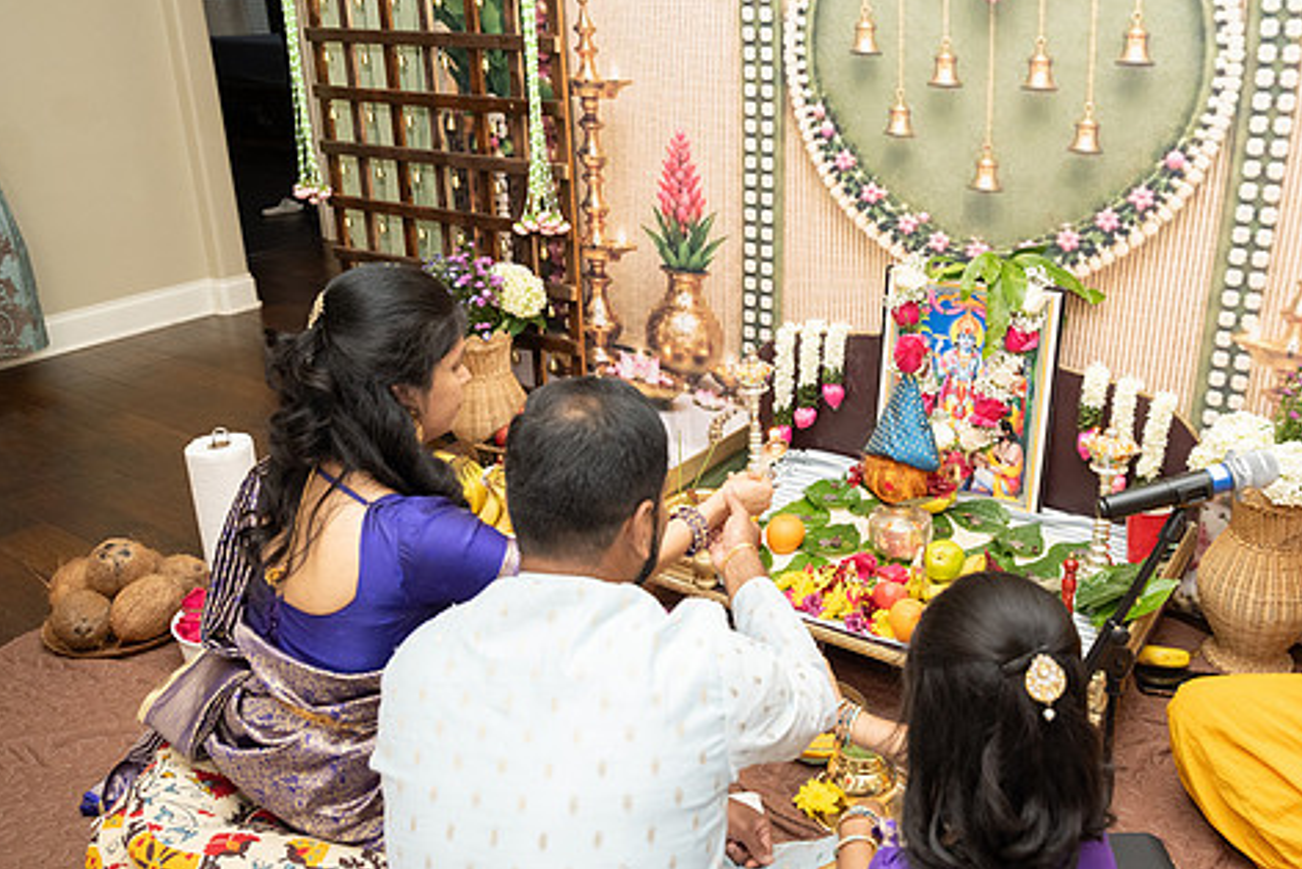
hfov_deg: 58.3
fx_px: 1158
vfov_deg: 41.1
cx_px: 778
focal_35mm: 32
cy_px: 393
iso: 1000
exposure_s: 1/160
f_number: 3.5
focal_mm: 26
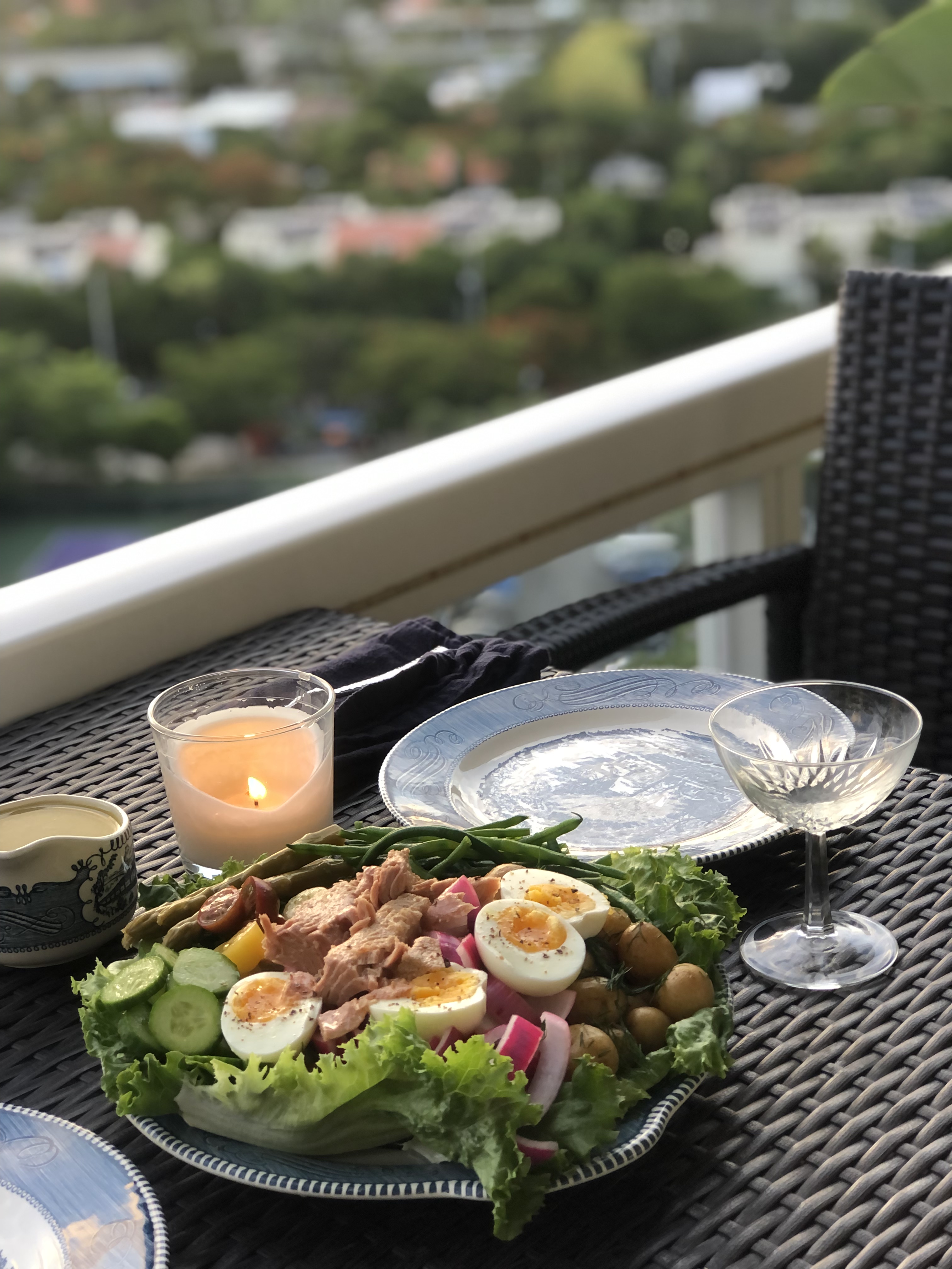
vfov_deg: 33.8
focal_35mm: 57
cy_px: 634
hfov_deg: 25.7
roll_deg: +3.1
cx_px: 476
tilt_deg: -21.0
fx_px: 2090
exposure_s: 1/30
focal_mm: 6.6
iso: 25
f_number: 2.8
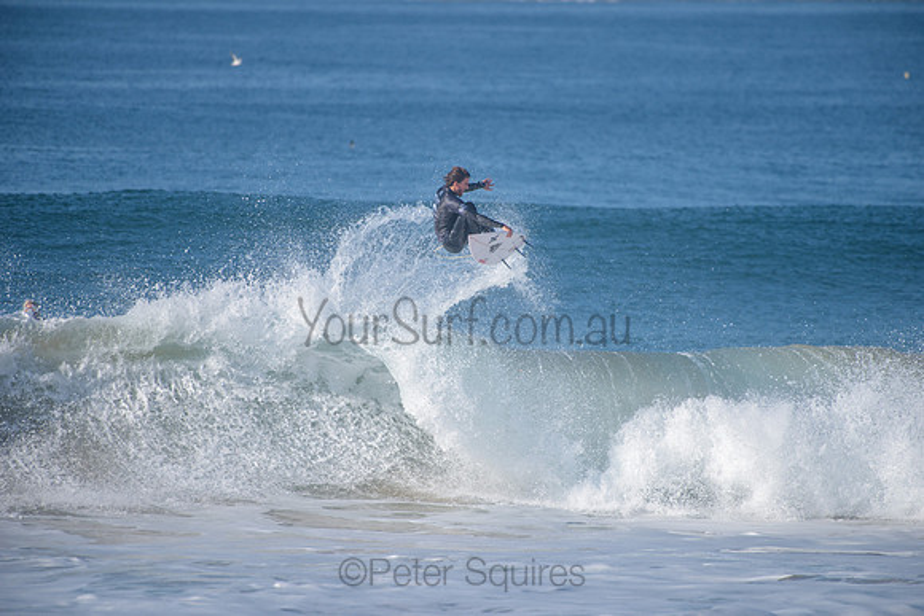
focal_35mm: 500
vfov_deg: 2.8
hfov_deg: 4.1
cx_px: 462
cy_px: 308
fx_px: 12836
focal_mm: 500
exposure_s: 1/2000
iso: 220
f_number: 5.6
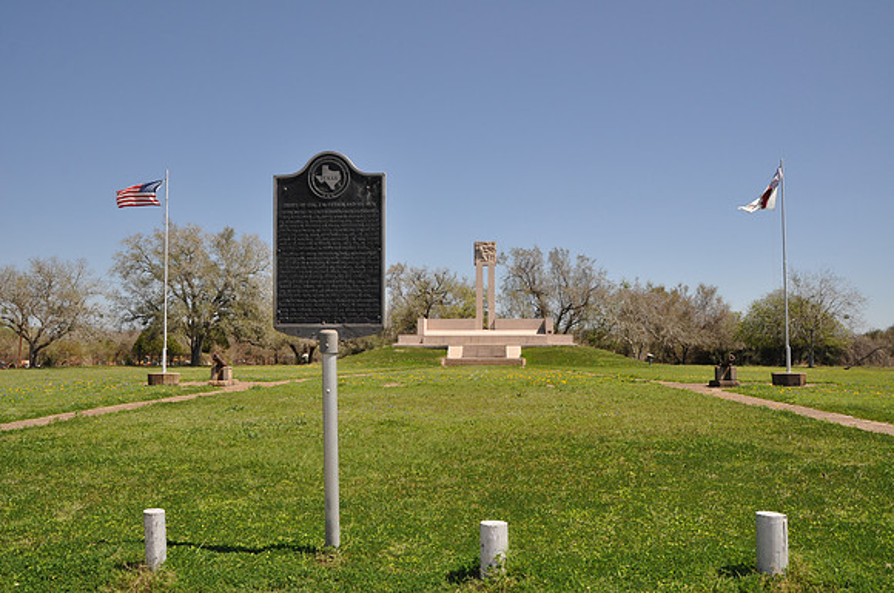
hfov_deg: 59.6
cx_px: 447
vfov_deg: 41.6
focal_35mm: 32
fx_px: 781
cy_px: 296
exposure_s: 1/100
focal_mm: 21
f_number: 10
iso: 200
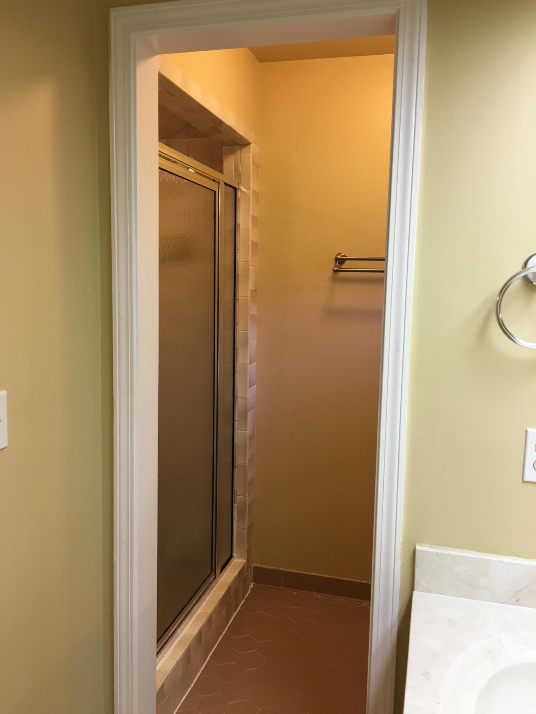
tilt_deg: -7.0
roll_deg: -0.5
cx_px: 268
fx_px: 599
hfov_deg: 48.2
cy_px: 357
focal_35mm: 29
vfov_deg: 61.7
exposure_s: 1/30
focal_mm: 4.15
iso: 64
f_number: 2.2
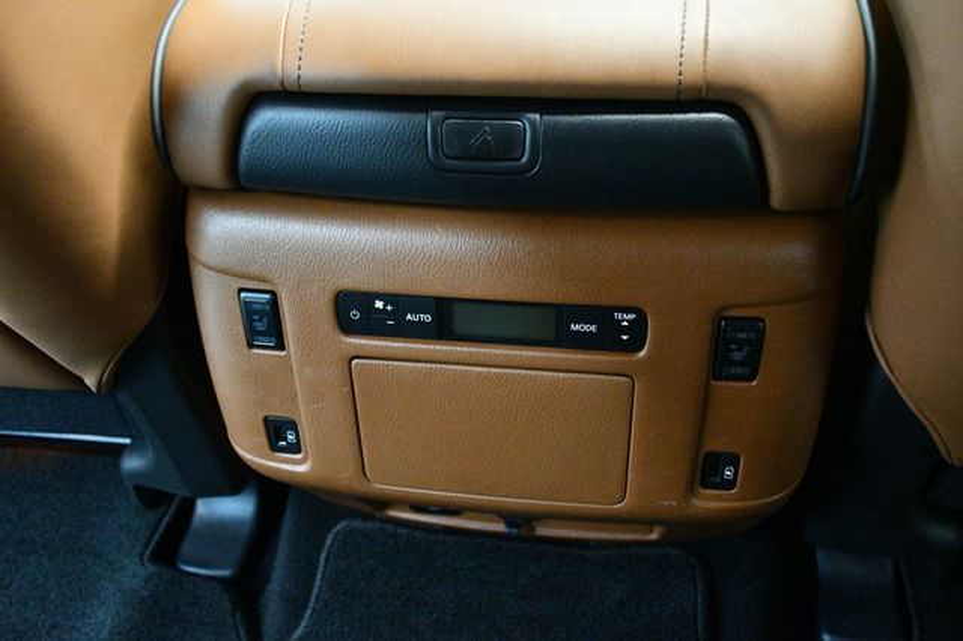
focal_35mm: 34
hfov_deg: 55.8
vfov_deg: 38.8
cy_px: 320
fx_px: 909
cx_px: 482
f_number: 3.8
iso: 10000
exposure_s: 1/60
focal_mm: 23
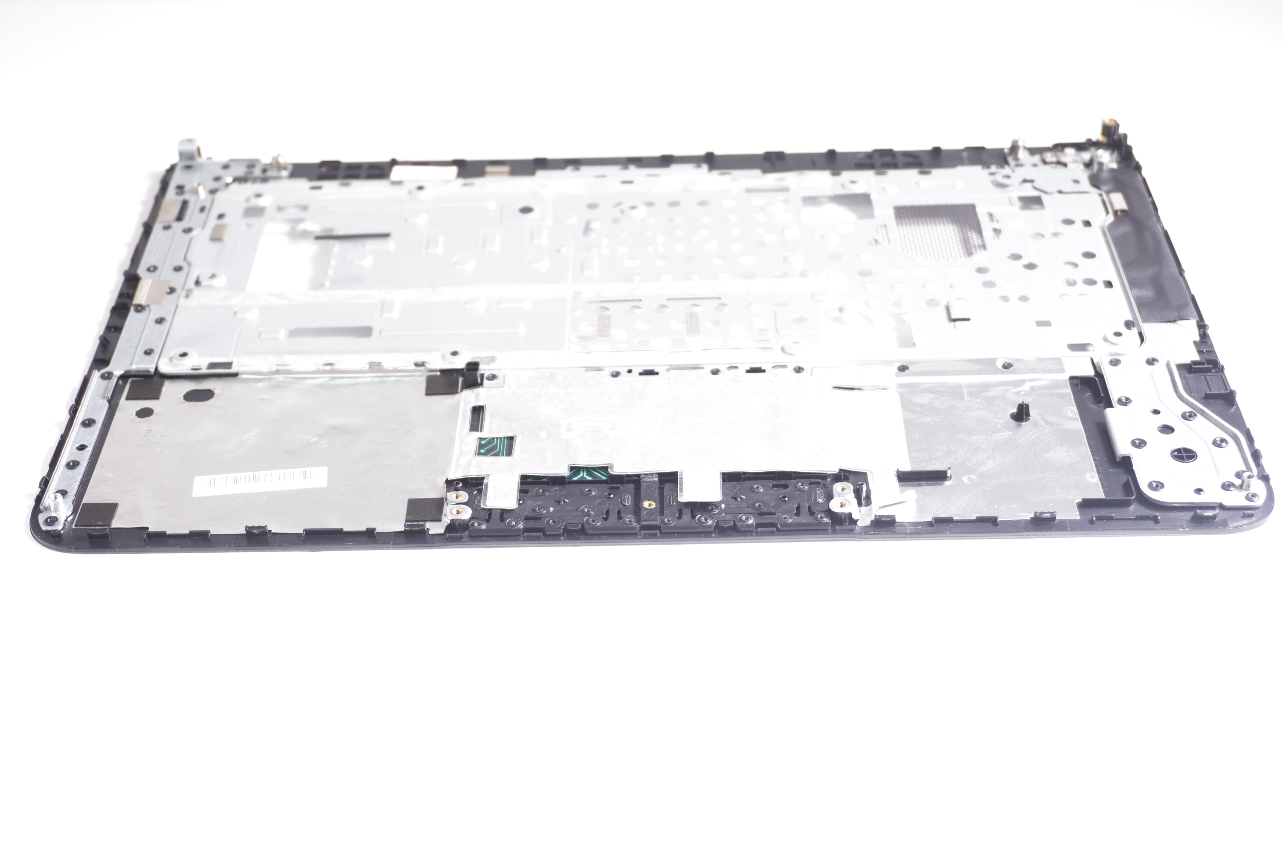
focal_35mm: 51
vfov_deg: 26.4
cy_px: 426
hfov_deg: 38.9
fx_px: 1816
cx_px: 642
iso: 640
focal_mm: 34
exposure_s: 1/60
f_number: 5.6
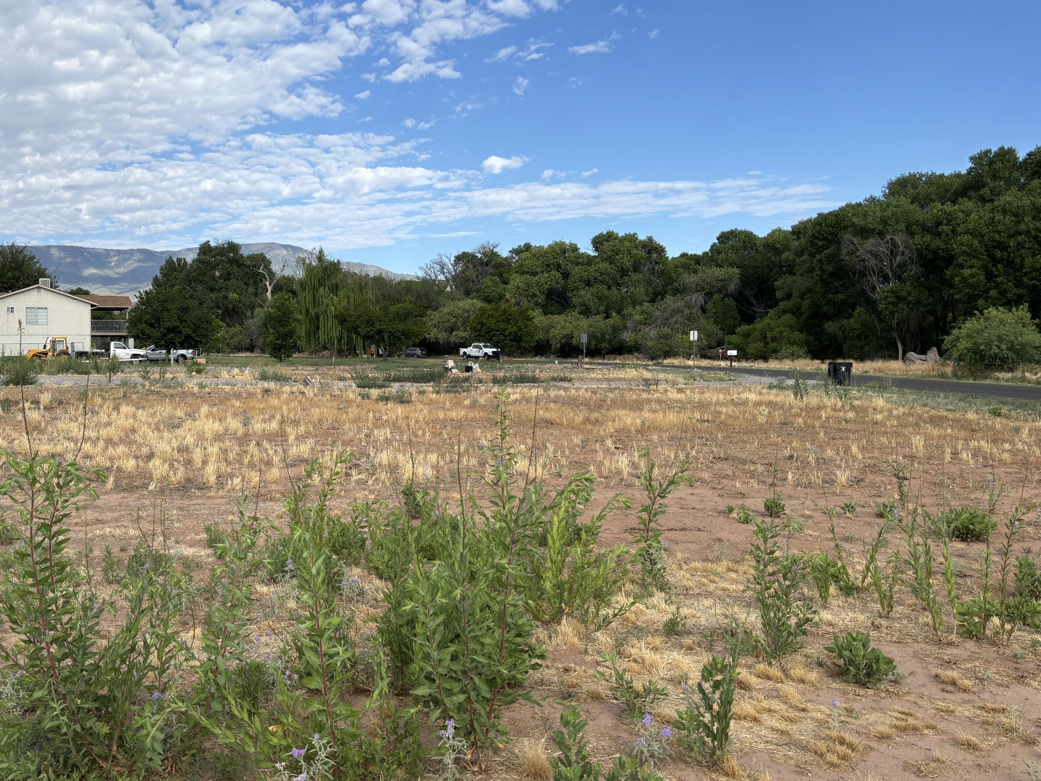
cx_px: 385
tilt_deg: -2.4
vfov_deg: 42.9
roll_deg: +2.2
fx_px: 992
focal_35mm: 33
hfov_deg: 54.7
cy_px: 372
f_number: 1.6
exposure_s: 1/2933
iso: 50
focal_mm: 5.96
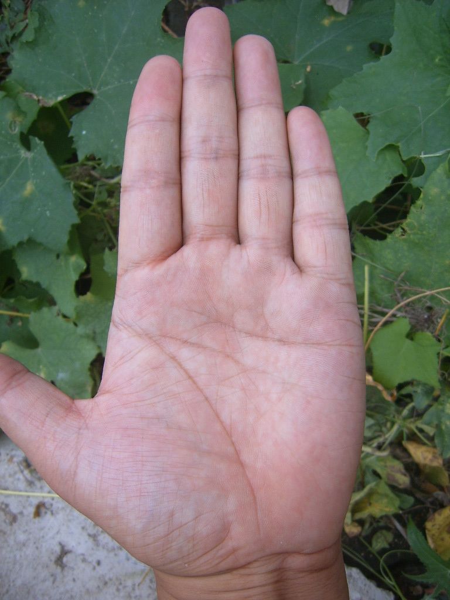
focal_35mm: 35
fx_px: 607
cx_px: 225
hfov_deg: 40.7
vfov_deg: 52.6
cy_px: 300
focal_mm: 5.8
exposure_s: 1/125
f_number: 2.8
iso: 50
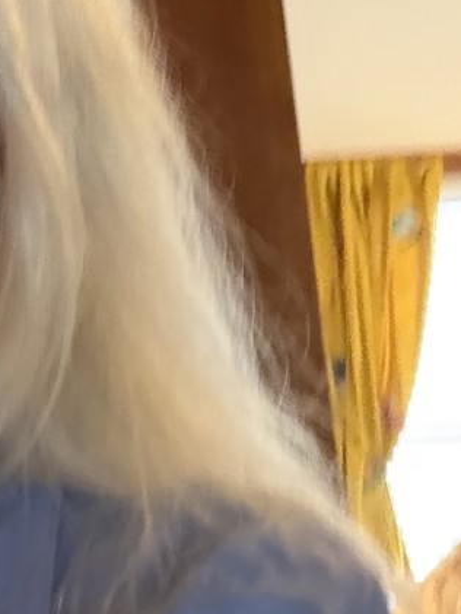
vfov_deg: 20.1
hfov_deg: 14.7
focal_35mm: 95
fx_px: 1686
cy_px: 12
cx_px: -191
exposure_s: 1/30
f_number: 1.9
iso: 640
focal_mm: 2.71
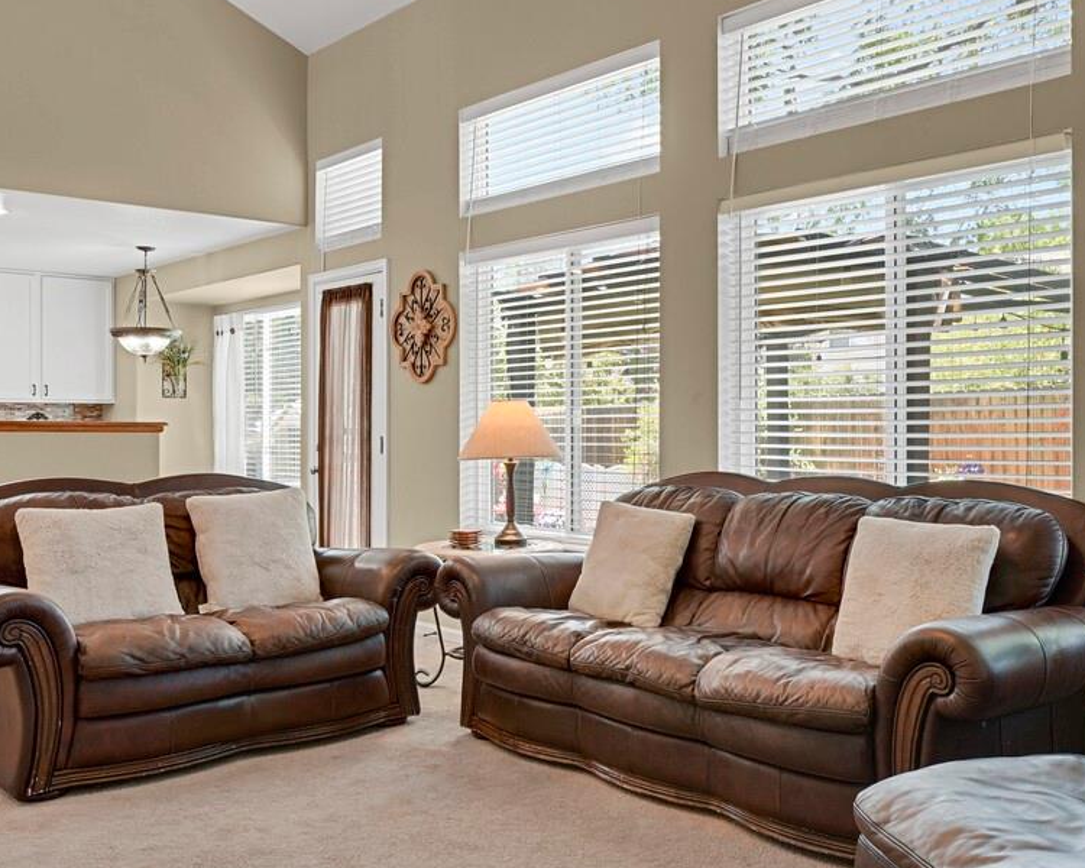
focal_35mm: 34
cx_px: 618
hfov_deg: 52.7
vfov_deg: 43.4
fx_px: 1092
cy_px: 424
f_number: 8
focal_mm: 17
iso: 250
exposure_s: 2
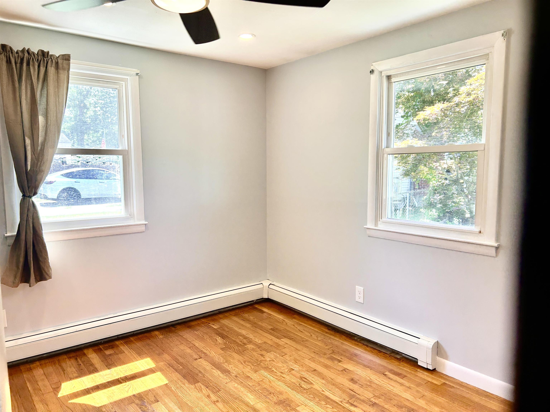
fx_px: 413
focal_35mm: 26
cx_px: 275
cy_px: 206
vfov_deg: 53.1
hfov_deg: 67.3
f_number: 1.5
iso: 50
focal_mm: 5.7
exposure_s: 1/164
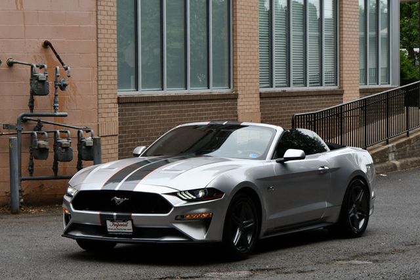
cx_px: 210
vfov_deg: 11.1
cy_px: 140
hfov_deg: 16.7
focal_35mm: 123
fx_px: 1434
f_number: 8
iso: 200
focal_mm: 82
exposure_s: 1/250
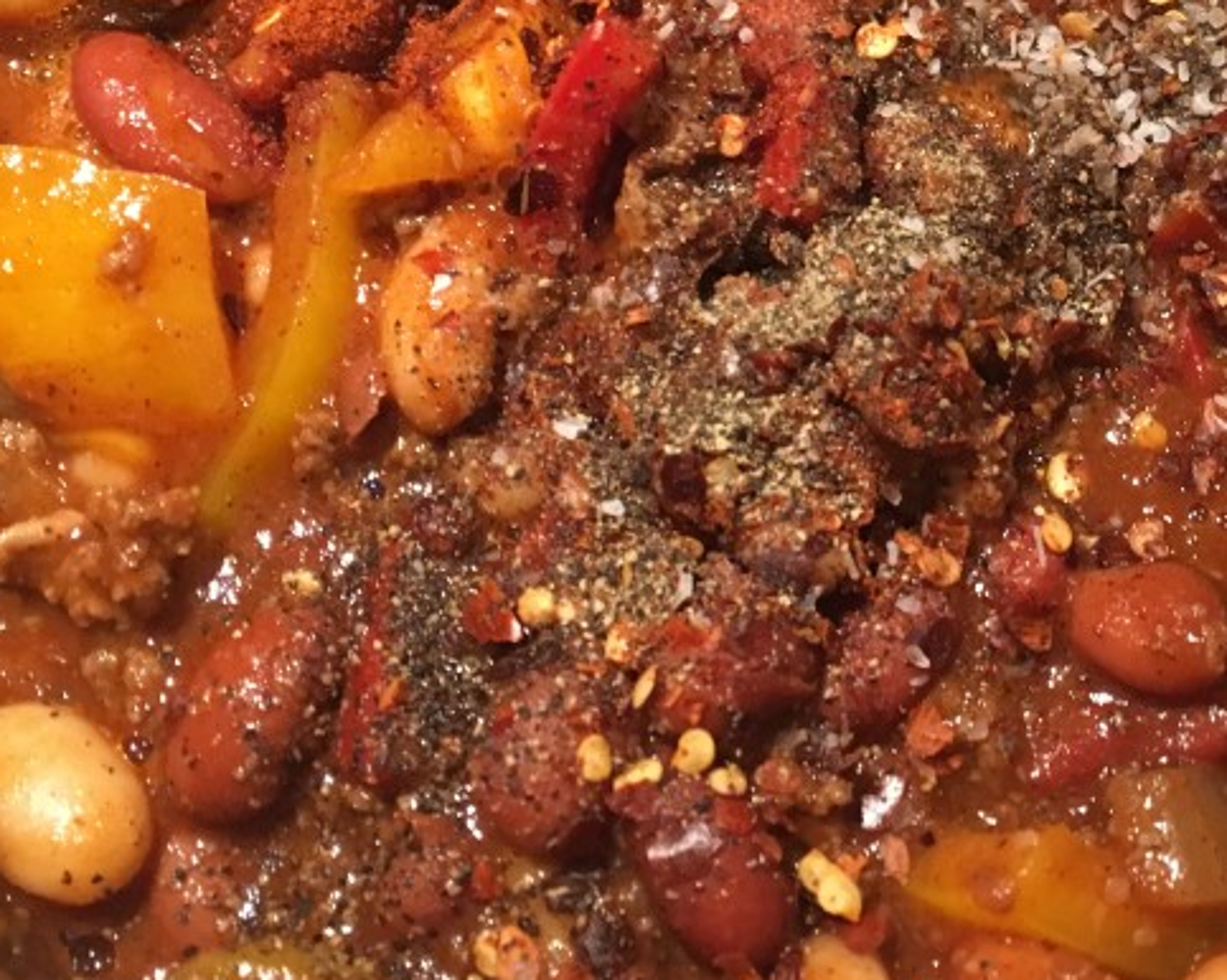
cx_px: 983
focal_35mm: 60
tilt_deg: -56.8
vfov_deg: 24.5
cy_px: 74
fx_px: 2178
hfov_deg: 30.7
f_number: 2.2
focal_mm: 4.15
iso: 200
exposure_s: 1/30
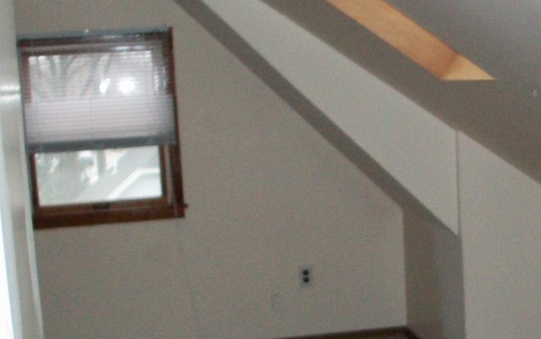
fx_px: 988
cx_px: 369
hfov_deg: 30.4
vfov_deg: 19.4
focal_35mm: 67
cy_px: 211
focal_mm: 5.7
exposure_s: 1/125
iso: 200
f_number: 2.8
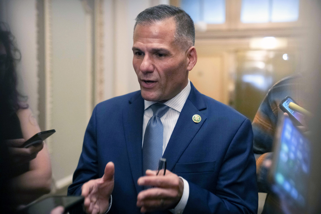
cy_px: 107
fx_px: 499
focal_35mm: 56
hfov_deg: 35.6
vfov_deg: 24.2
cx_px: 160
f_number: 2.8
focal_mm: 56
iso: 12800
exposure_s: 1/200
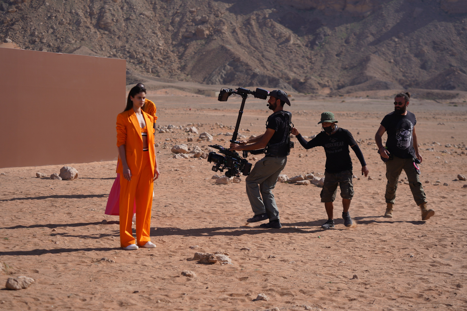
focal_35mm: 70
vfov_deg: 19.5
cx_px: 234
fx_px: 908
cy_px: 156
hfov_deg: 28.8
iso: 125
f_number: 3.2
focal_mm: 70
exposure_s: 1/1000
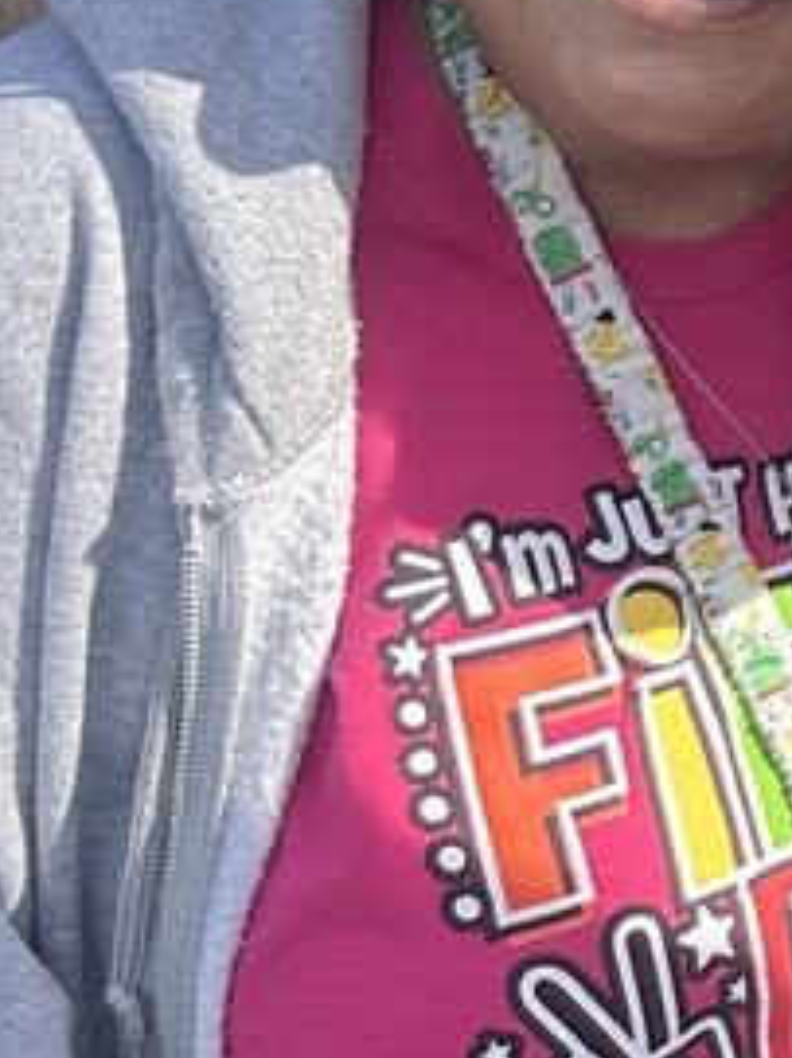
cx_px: 1455
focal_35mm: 87
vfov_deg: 22.5
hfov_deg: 14.7
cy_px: 566
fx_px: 2656
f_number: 1.9
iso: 25
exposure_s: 1/546
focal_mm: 2.69
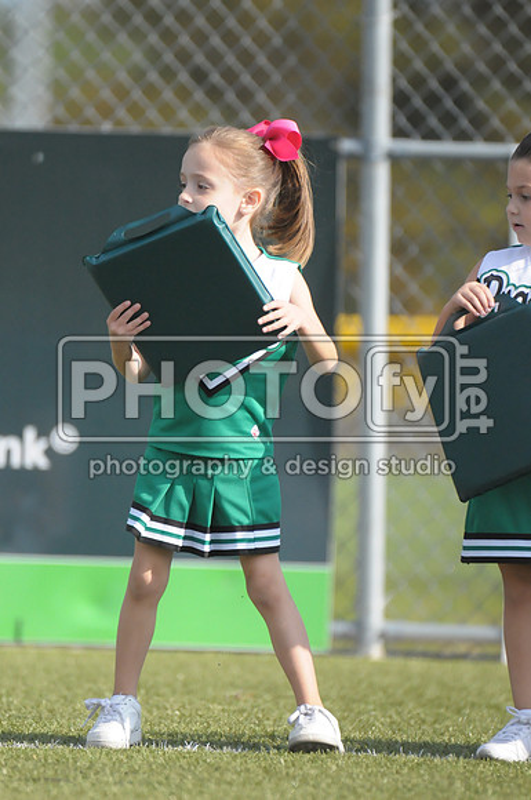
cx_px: 266
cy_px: 400
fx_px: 12648
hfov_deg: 2.4
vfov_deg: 3.6
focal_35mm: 570
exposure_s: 1/6400
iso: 1600
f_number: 4
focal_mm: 380
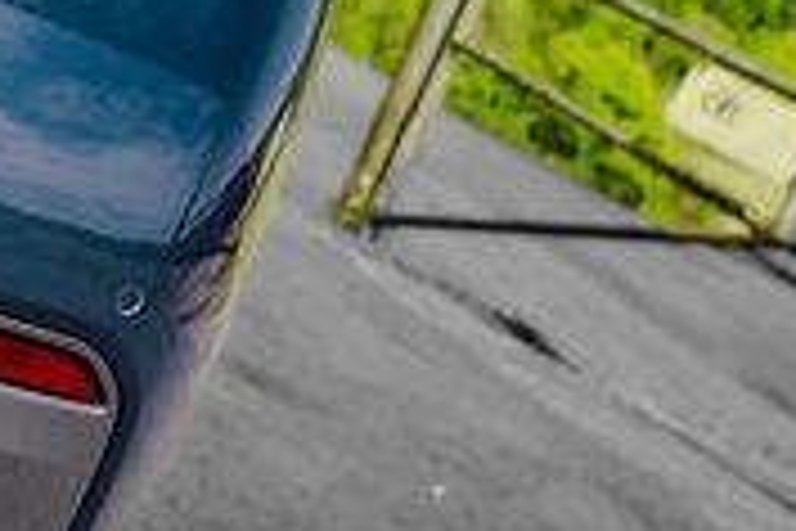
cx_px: 49
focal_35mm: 130
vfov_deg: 10.3
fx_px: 2874
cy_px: -146
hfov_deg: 15.5
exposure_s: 1/1250
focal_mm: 36
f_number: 5
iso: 320
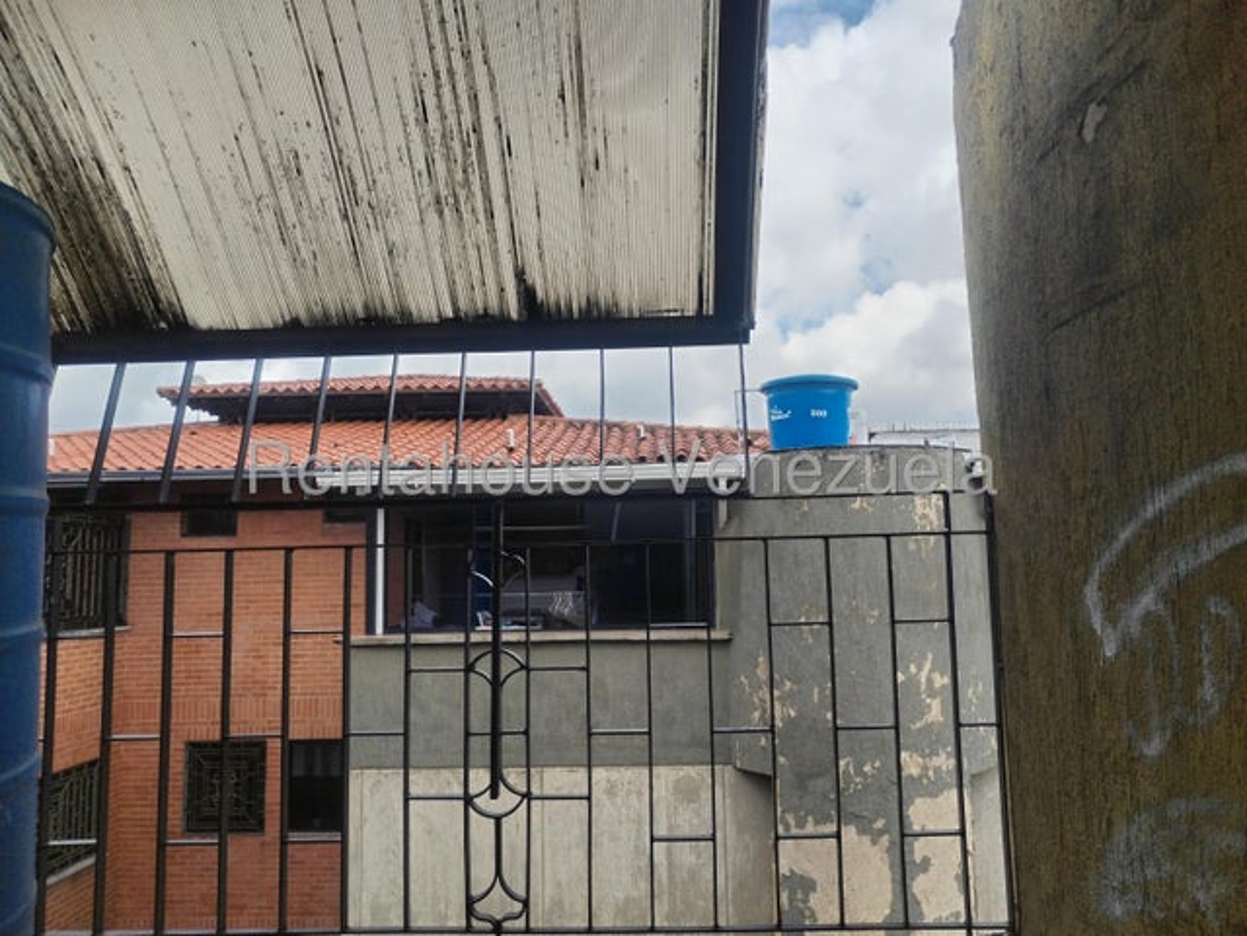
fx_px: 1045
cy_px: 468
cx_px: 624
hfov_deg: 61.7
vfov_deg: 48.2
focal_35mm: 29
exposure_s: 1/1380
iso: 100
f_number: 1.8
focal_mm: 4.75
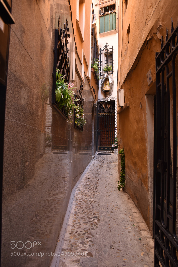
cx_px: 89
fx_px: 200
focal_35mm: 27
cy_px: 134
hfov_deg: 47.9
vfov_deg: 67.4
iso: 200
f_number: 3.5
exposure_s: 1/40
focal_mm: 18
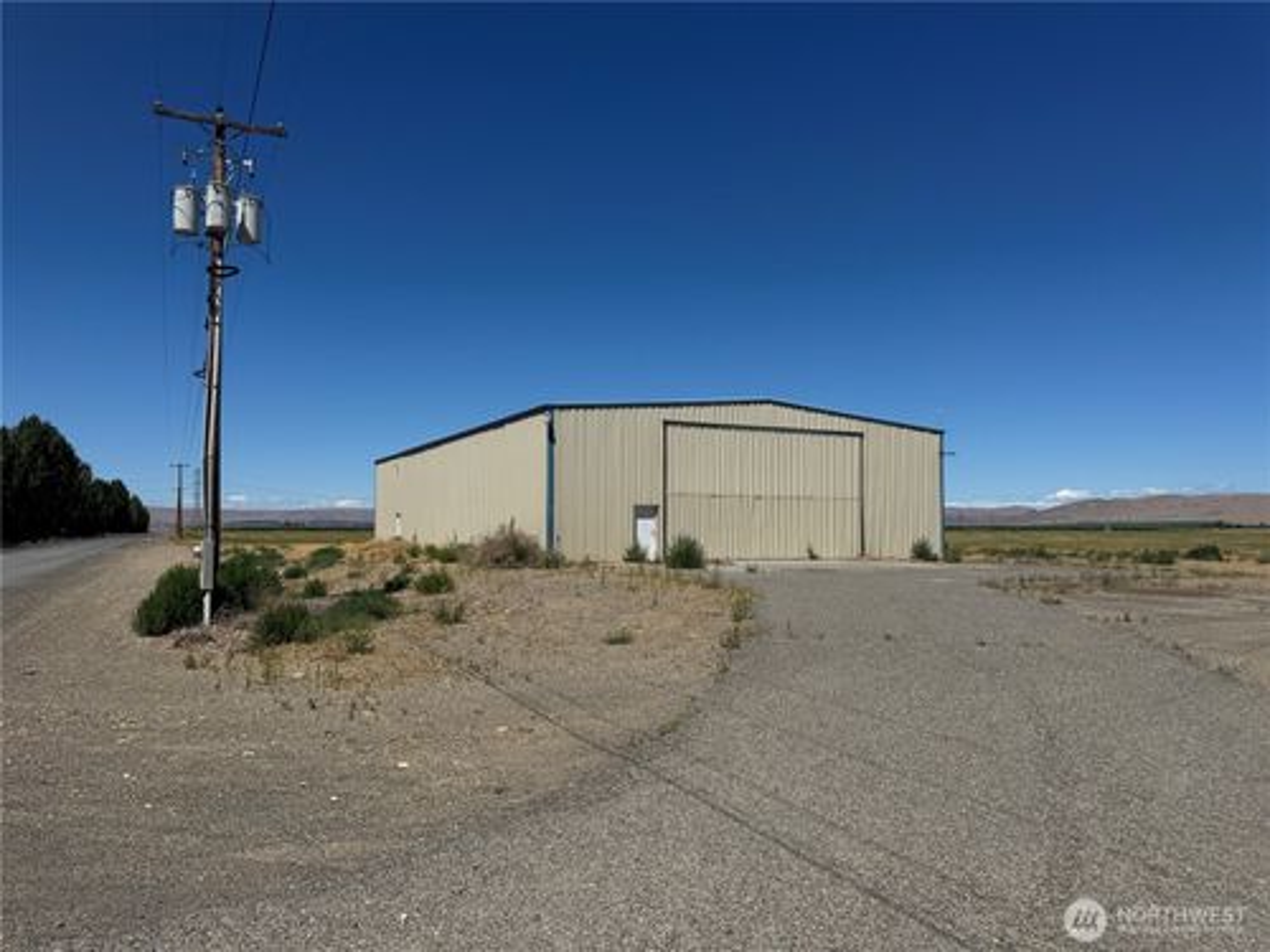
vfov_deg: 56.8
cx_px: 635
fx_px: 881
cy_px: 476
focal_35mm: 24
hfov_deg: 71.6
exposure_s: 1/9009
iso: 80
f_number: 1.78
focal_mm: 6.76
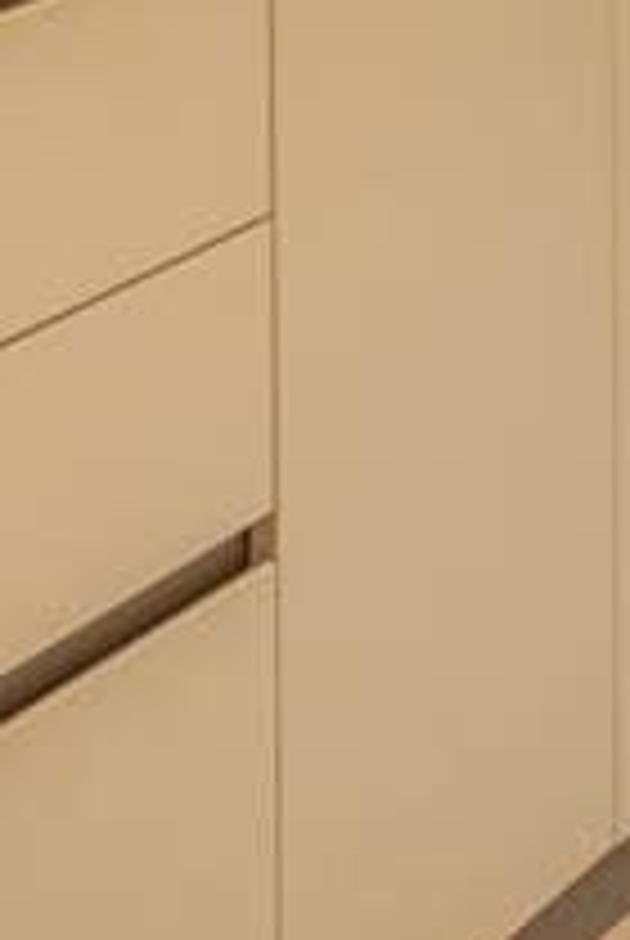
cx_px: -504
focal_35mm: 107
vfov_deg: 15.4
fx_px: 2799
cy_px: -922
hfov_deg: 11.8
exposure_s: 1/20
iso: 160
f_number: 9
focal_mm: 14
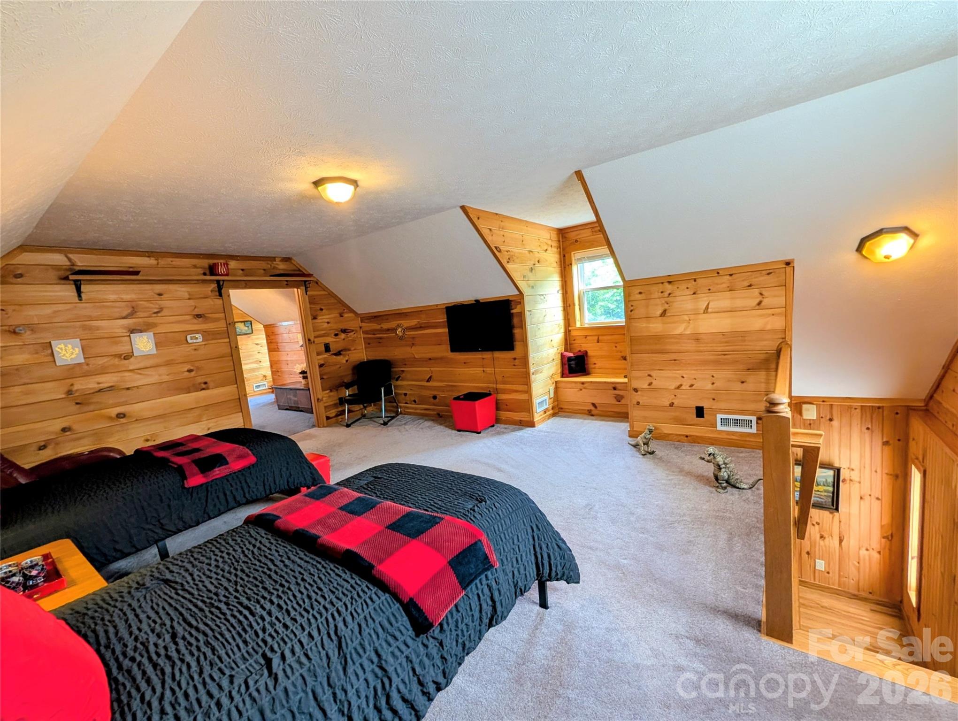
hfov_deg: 110.5
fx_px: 333
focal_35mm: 12
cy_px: 360
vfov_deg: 94.6
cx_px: 479
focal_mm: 2.02
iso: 99
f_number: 1.7
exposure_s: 1/60
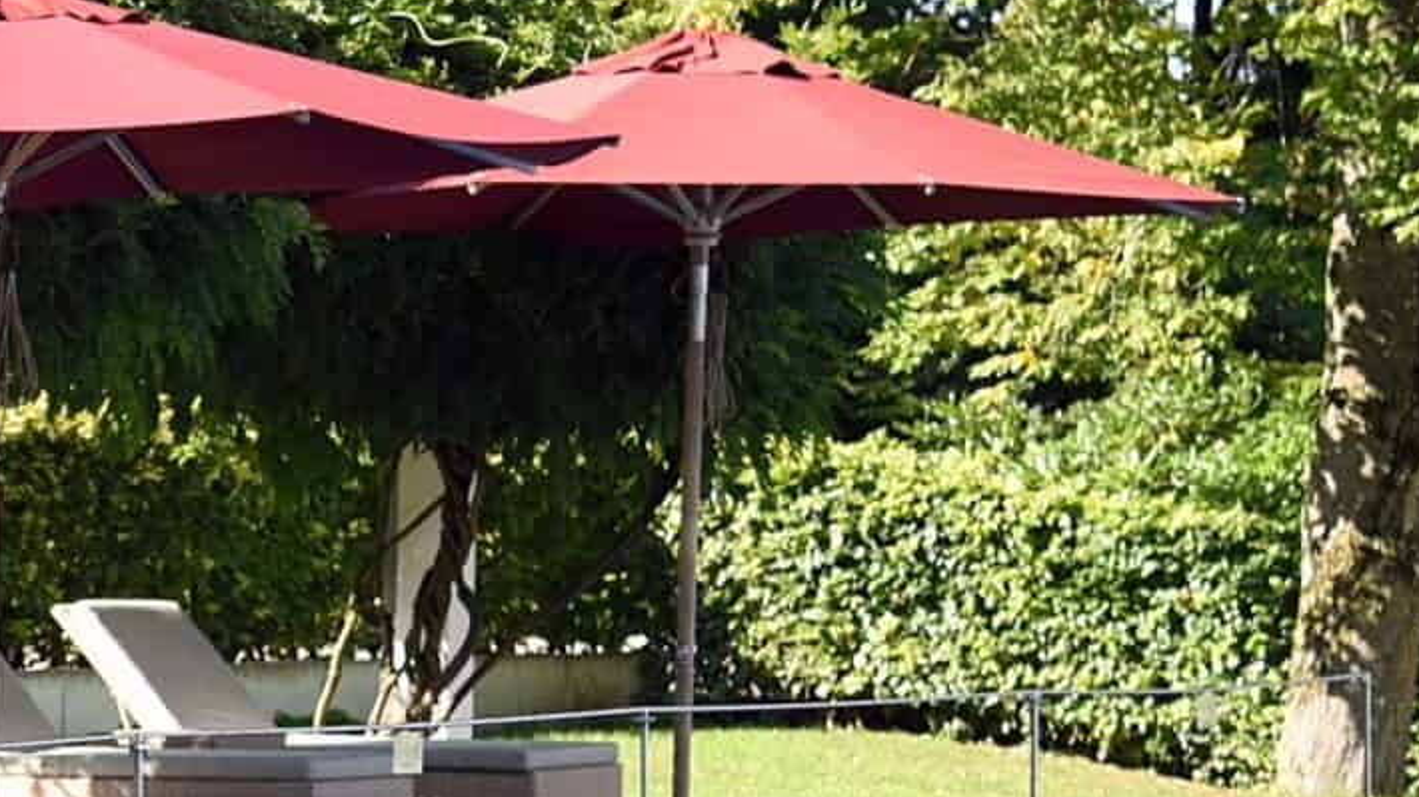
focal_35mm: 189
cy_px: 658
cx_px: -554
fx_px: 7110
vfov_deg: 6.4
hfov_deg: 11.1
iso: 320
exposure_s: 1/640
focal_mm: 50
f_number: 4
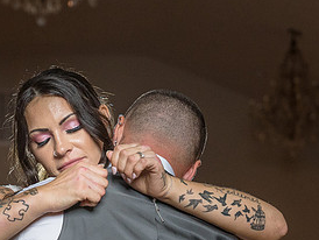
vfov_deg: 8.4
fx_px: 1623
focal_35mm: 176
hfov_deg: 11.2
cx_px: 71
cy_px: 271
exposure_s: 1/200
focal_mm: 59
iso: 2000
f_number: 4
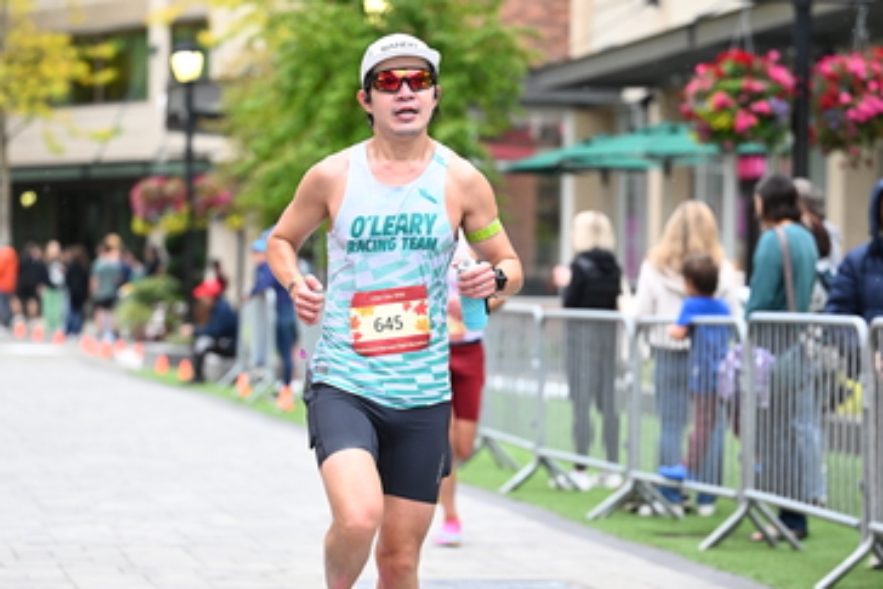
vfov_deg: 9.7
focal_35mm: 142
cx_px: 440
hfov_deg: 14.4
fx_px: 3484
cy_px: 347
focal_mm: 94
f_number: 2.8
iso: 1600
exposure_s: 1/1250
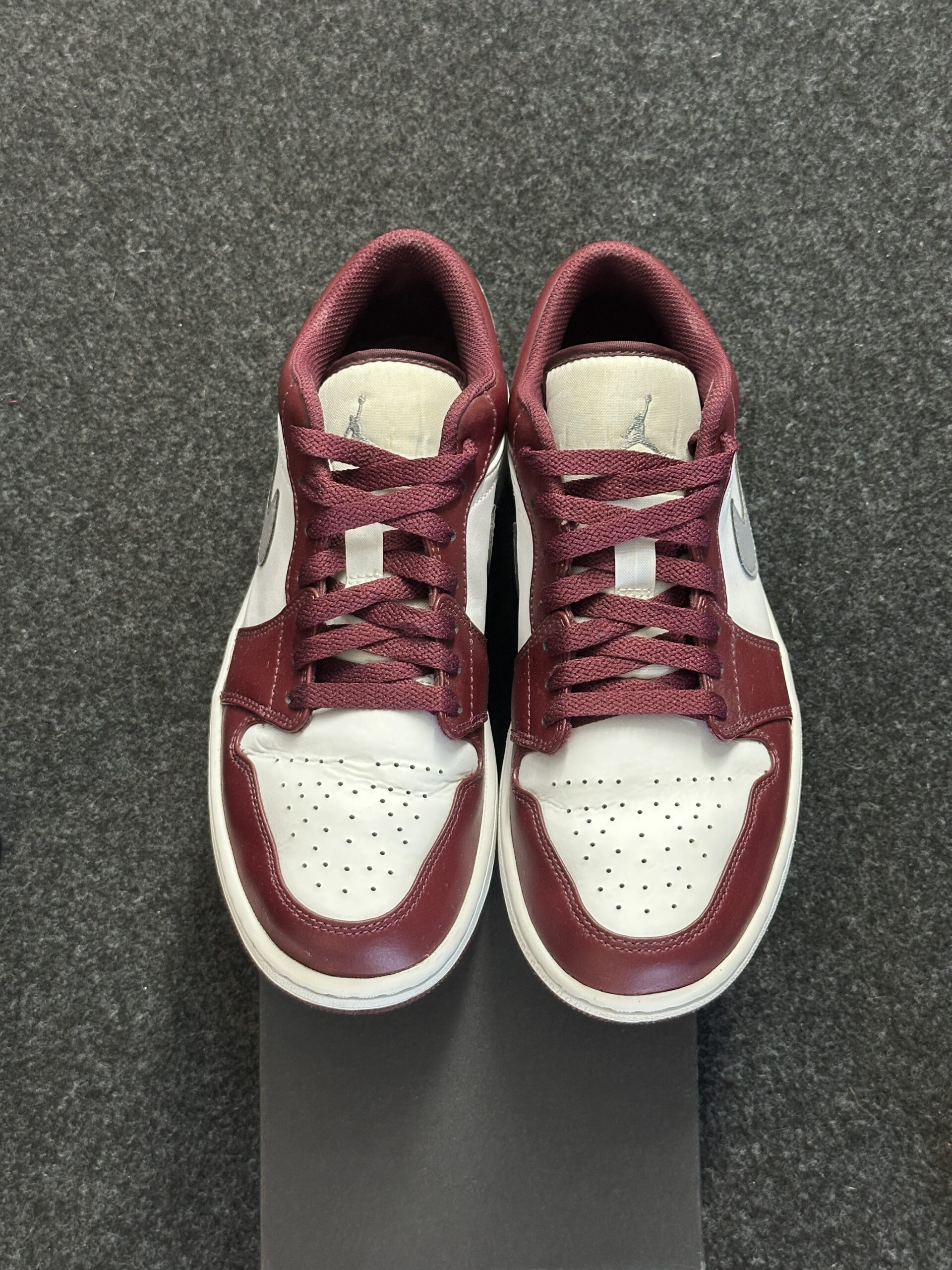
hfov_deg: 30.3
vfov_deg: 39.7
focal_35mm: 48
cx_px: 476
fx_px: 1760
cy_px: 635
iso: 250
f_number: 1.78
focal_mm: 6.86
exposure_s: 1/33
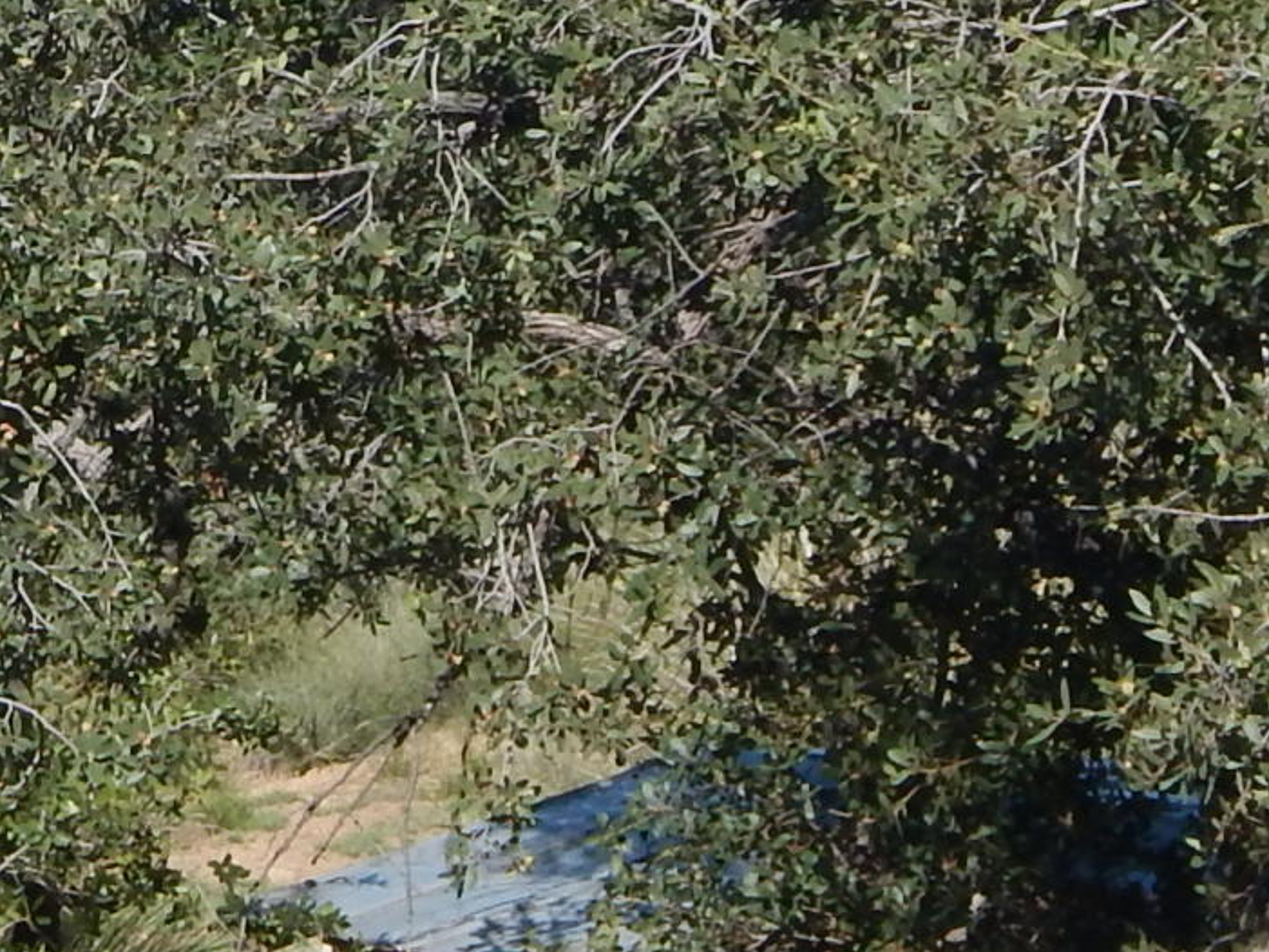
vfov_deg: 6.3
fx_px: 8470
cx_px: -501
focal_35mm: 231
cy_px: -802
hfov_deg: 8.4
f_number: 3.8
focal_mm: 9.7
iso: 125
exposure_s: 1/1000
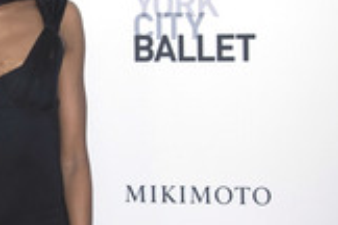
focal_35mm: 106
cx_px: -28
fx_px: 995
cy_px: 104
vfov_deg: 12.9
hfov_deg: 18.6
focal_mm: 38
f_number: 6.3
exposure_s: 1/200
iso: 640
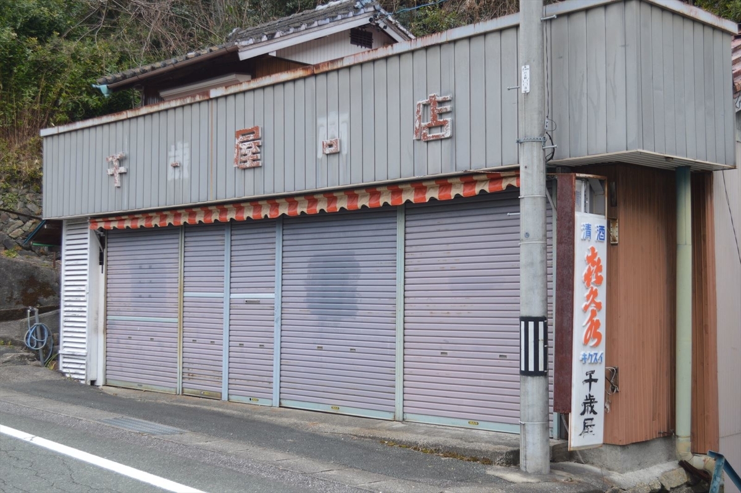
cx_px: 370
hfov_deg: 41.1
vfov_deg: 28.0
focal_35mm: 48
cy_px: 246
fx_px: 987
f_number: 5
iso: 400
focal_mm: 32
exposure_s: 1/100
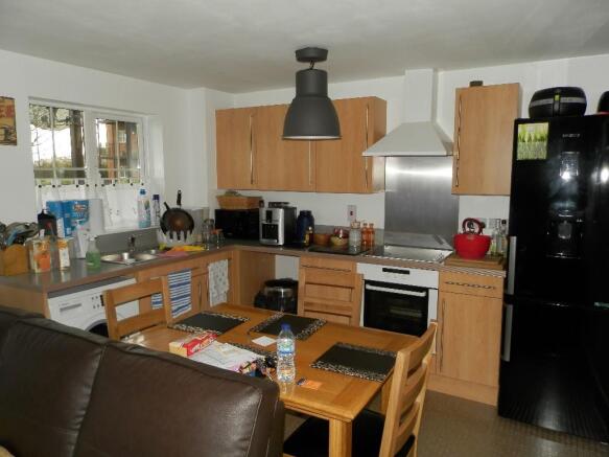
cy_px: 228
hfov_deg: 69.4
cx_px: 304
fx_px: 440
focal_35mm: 25
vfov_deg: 54.9
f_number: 3.1
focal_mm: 4.5
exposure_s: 1/30
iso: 125
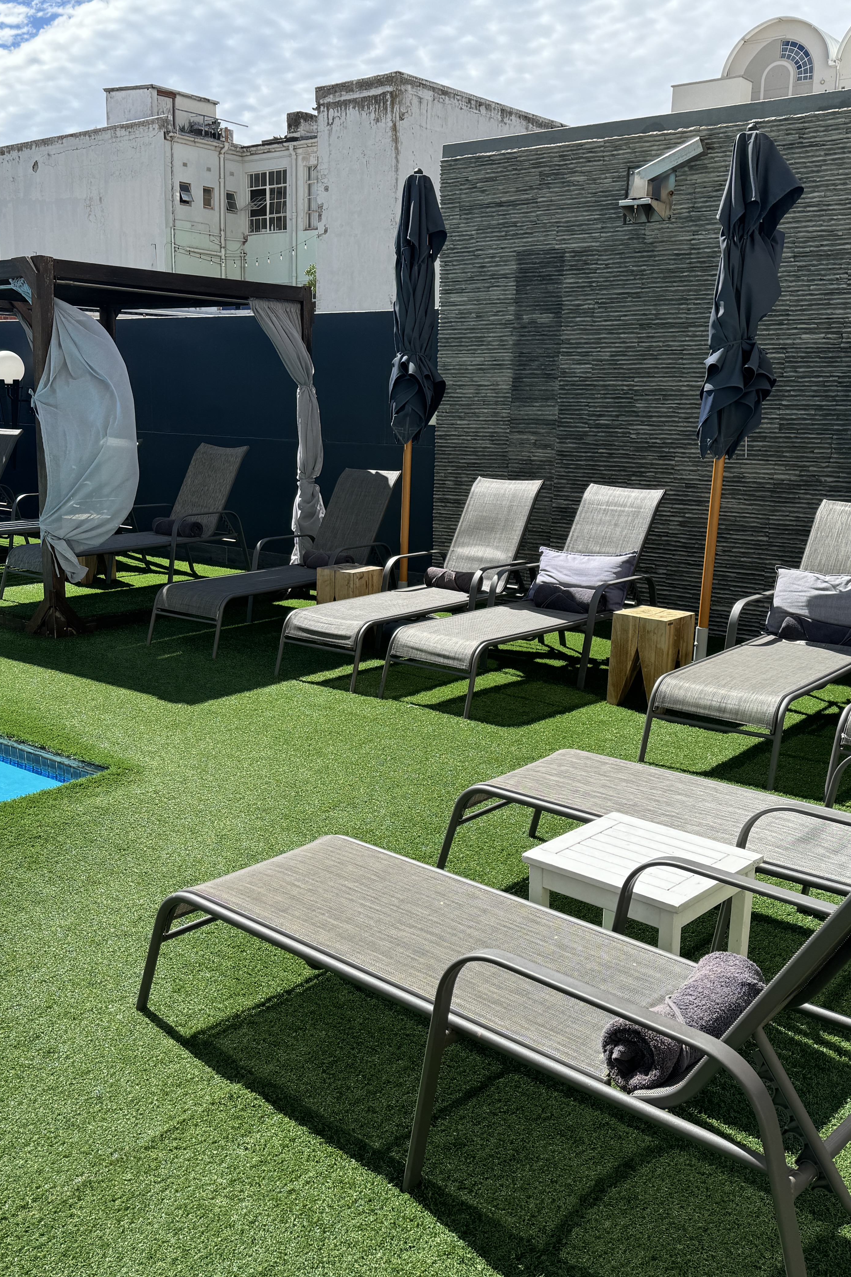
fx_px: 1205
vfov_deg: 55.8
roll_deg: -0.7
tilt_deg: -12.4
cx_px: 374
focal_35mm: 34
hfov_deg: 38.8
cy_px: 648
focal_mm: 6.76
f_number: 1.78
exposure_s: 1/2833
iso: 80
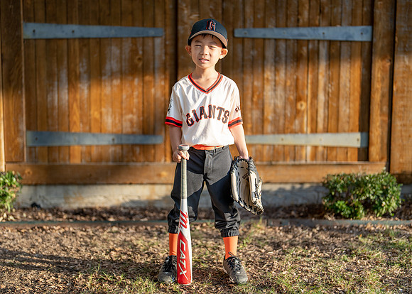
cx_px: 204
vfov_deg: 24.2
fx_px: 685
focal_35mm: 59
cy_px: 162
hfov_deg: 33.5
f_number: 1.2
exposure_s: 1/2000
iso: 100
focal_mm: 50
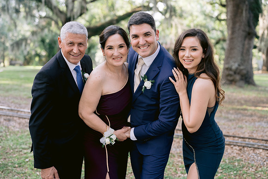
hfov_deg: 39.6
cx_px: 134
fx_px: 372
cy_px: 90
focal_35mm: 50
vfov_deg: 27.0
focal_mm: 50
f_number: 2.8
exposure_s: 1/320
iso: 400
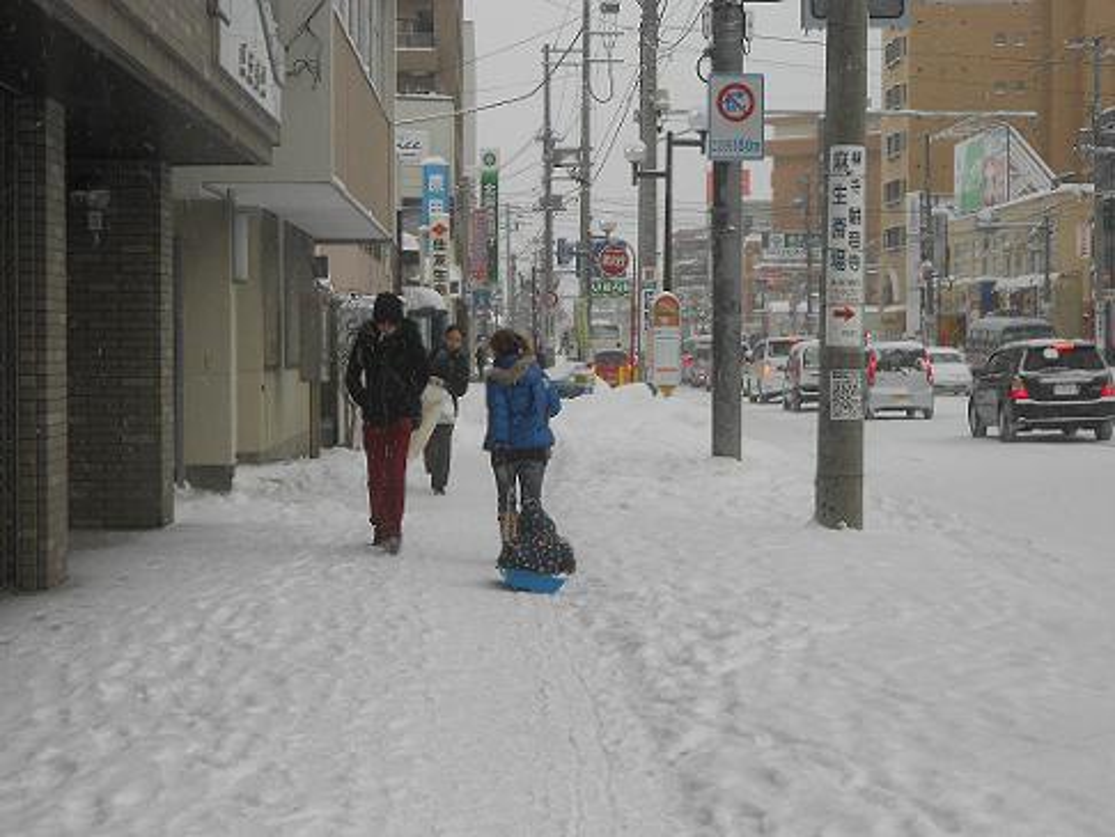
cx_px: 558
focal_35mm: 86
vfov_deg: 17.2
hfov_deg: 22.7
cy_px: 418
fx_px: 2771
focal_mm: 15.4
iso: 80
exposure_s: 1/80
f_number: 6.3
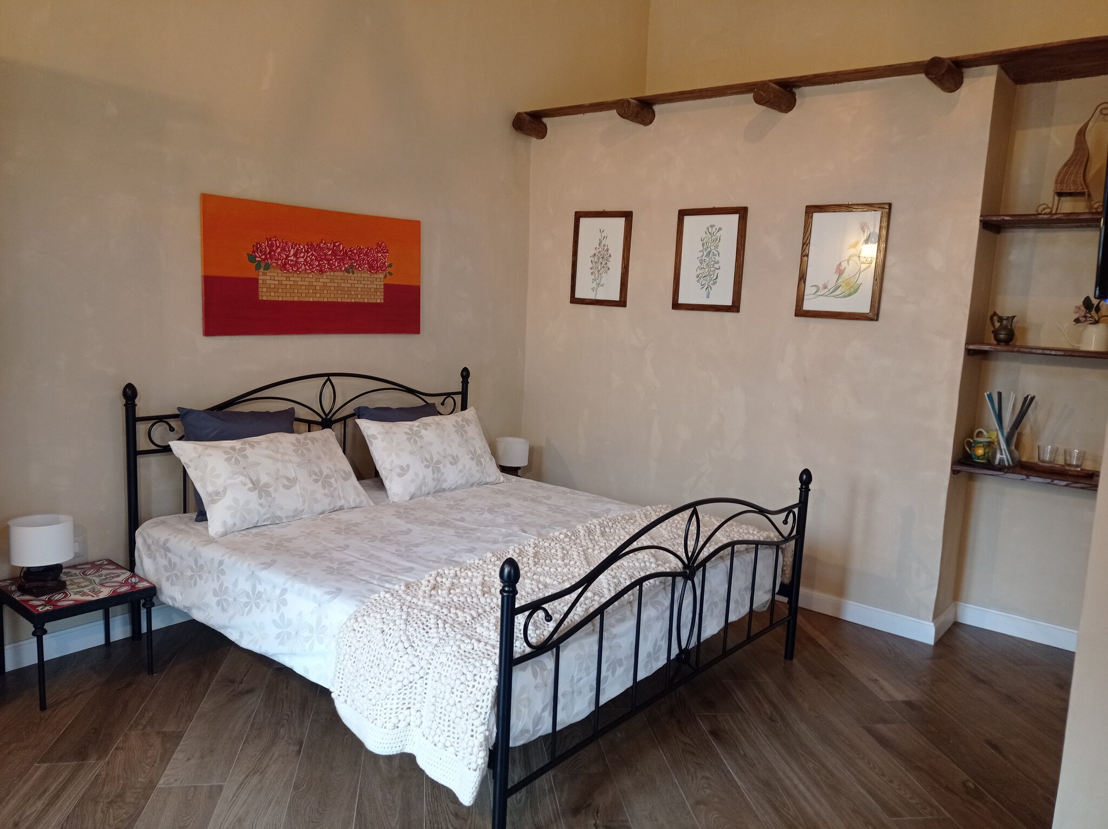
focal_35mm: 28
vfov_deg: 49.7
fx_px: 895
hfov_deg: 63.5
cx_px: 554
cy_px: 414
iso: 216
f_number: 1.79
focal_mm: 4.74
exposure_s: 1/33.3
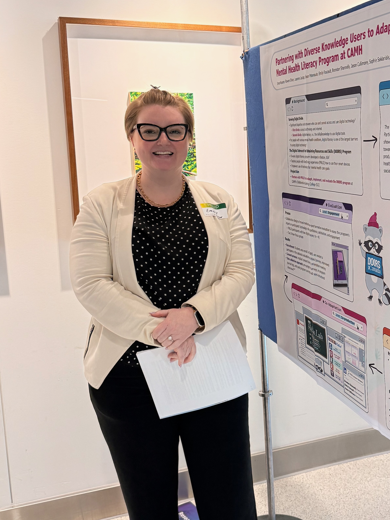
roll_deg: +1.0
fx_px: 646
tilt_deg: -8.7
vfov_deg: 43.8
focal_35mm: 43
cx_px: 285
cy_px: 255
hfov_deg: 33.0
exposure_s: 1/120
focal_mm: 6.76
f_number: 1.78
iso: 250
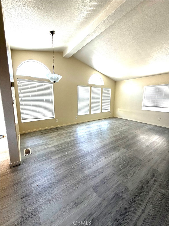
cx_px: 84
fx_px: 91
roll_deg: +0.1
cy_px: 113
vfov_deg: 102.1
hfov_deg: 85.7
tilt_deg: -9.2
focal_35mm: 14
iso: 100
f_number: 2.2
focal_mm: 2.22
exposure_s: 1/121
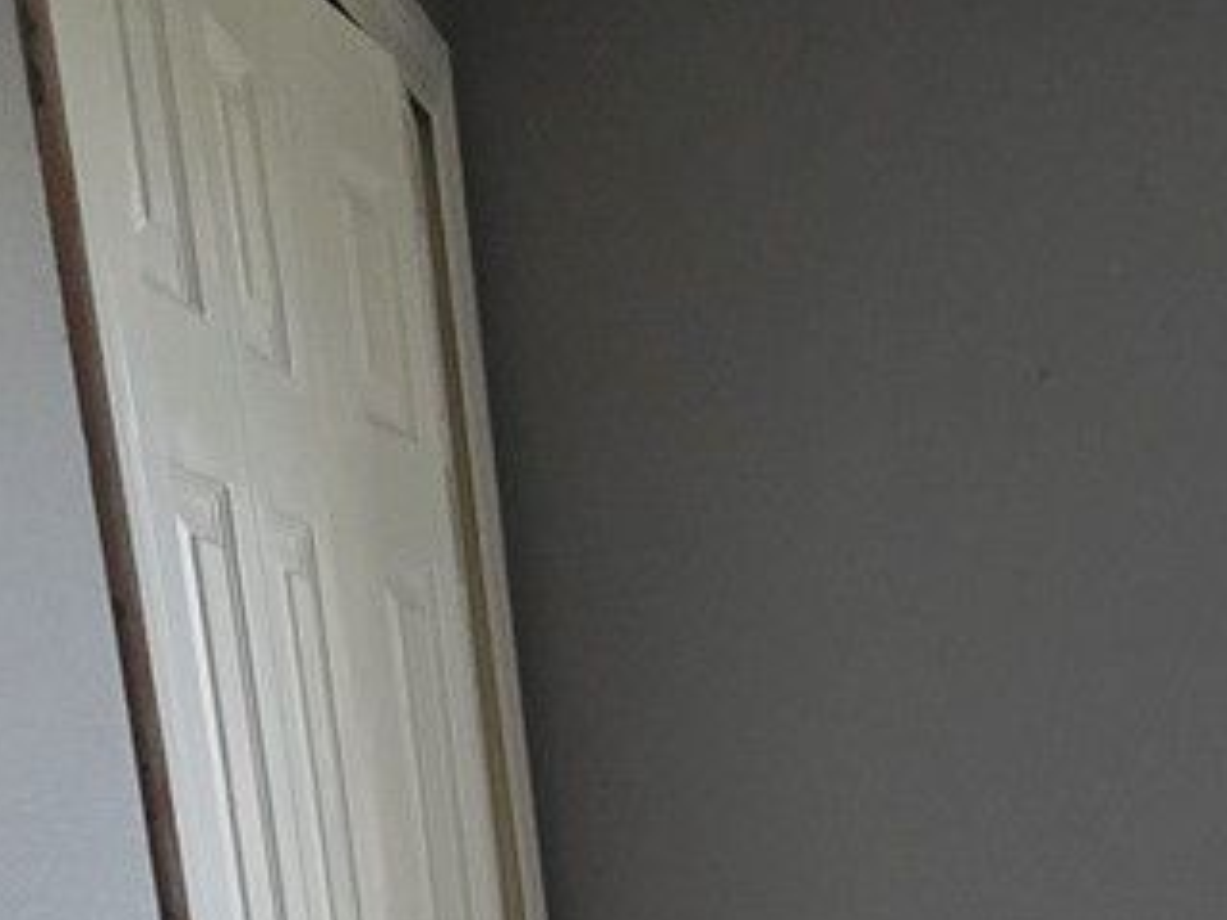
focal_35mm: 65
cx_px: 1994
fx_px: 2304
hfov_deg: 22.5
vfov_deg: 19.5
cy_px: 1403
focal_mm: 2.2
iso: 320
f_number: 1.9
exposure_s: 1/120
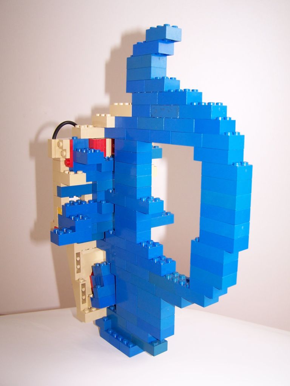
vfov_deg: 49.0
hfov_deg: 37.7
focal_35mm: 38
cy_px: 193
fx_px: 424
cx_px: 145
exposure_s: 1/60
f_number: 2.8
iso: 80
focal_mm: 6.3
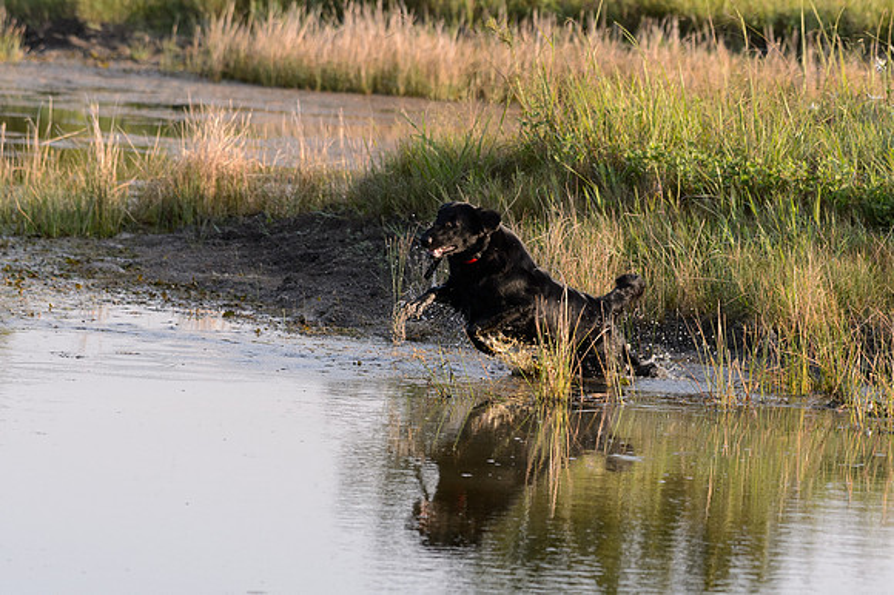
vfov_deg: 4.1
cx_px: 505
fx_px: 8242
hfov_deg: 6.2
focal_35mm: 332
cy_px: 269
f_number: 6.3
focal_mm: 230
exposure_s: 1/1600
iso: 1400
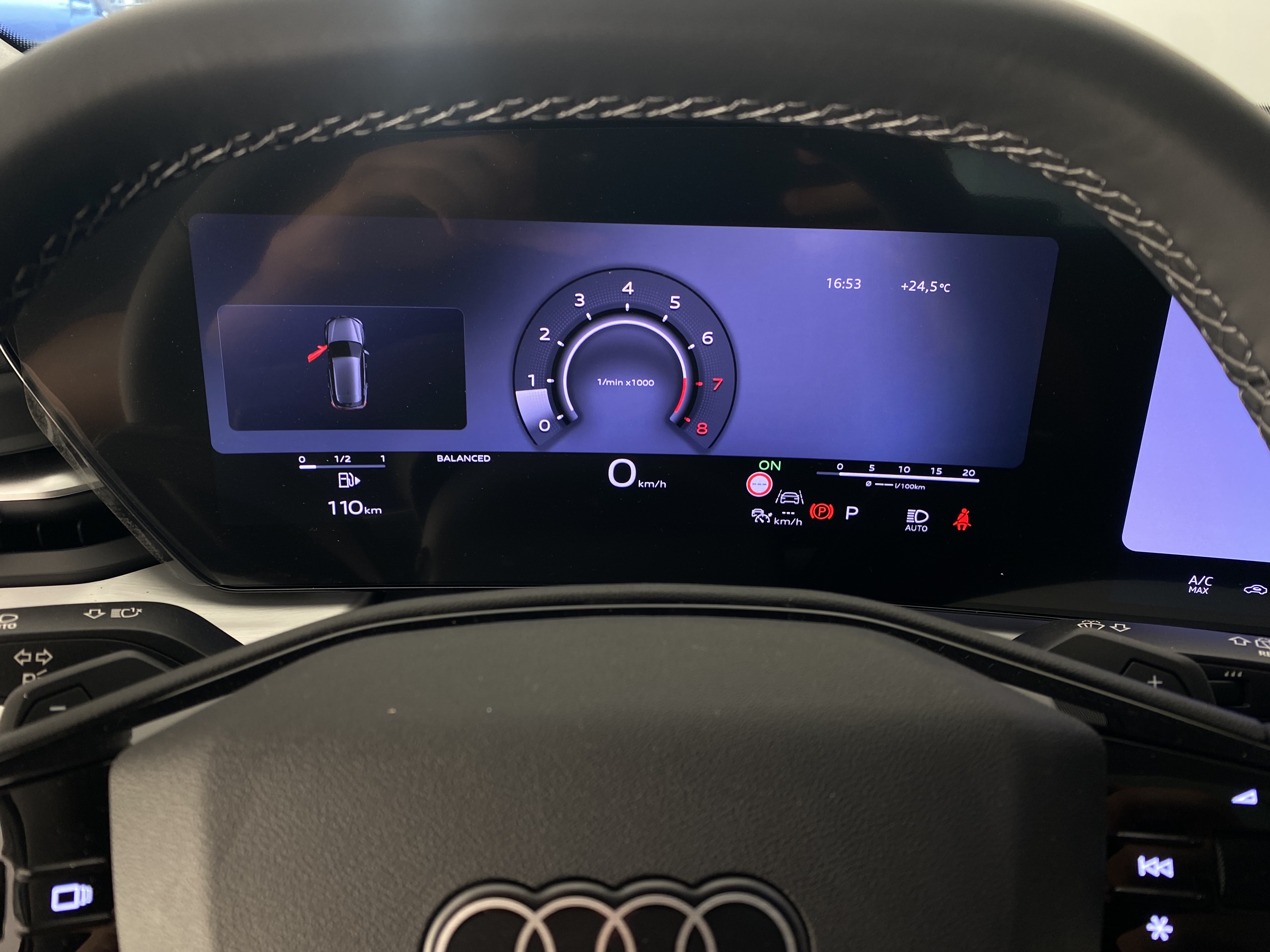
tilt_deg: -24.2
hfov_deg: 67.3
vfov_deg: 53.1
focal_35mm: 26
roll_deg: -2.6
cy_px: 476
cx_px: 635
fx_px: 954
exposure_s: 1/120
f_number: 1.8
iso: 100
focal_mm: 4.25
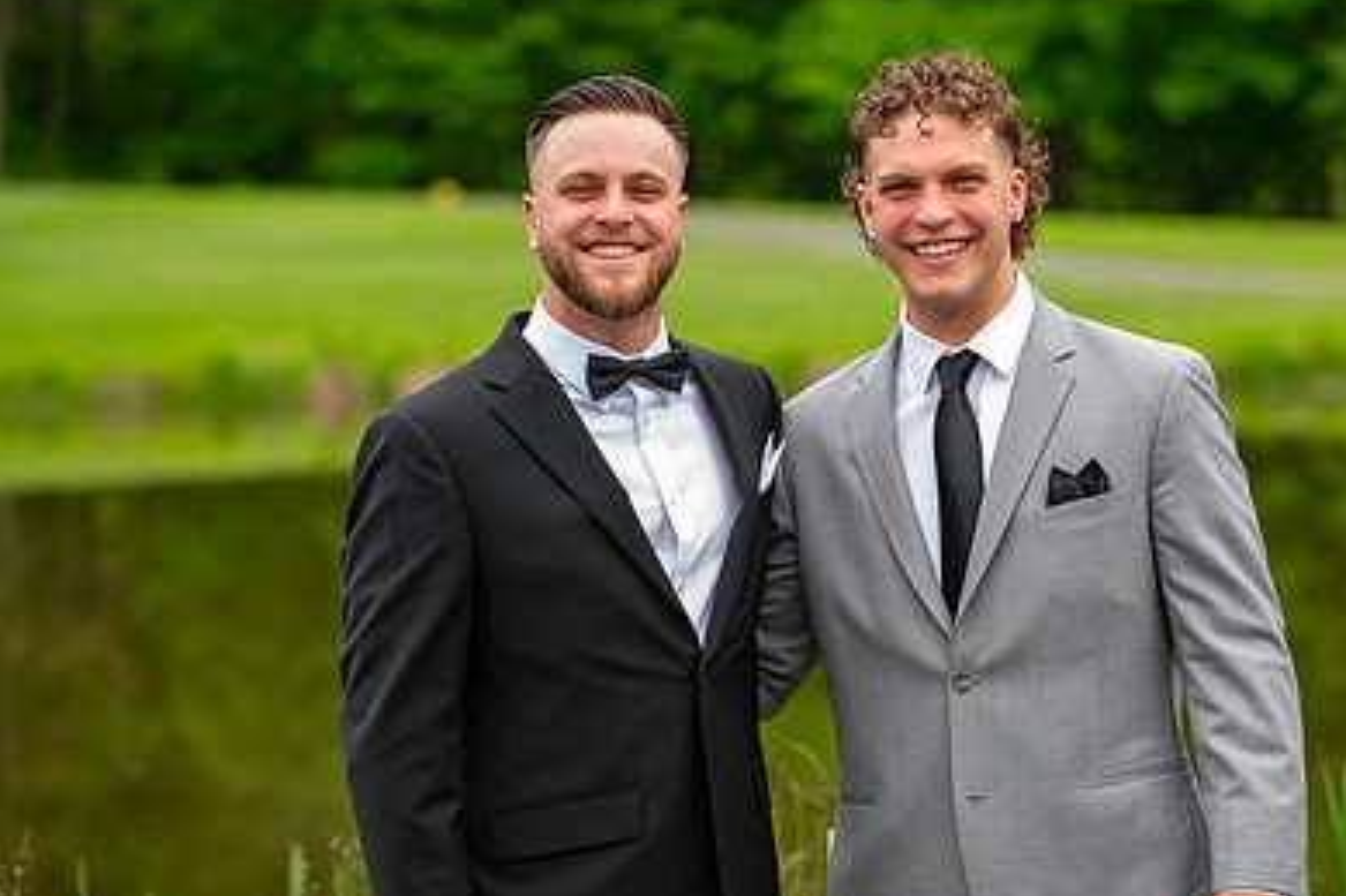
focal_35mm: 152
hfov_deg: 13.5
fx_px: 5680
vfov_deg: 9.0
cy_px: 453
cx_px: 834
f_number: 2.8
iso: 64
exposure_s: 1/250
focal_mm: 102
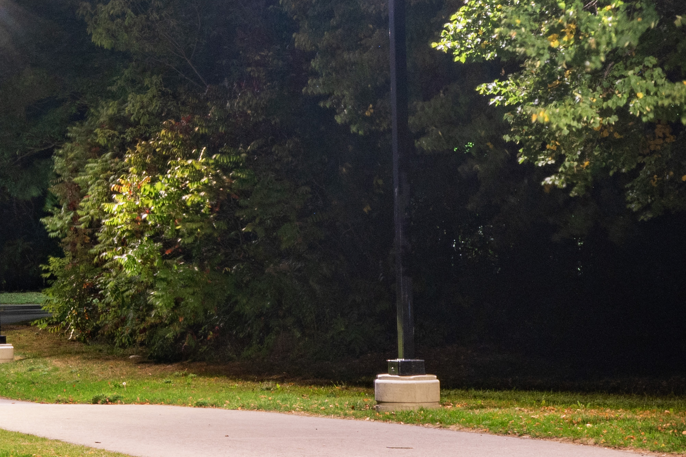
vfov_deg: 9.8
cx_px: -222
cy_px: 87
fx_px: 2647
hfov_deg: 14.1
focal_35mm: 139
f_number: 16
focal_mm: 46
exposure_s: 15
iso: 400
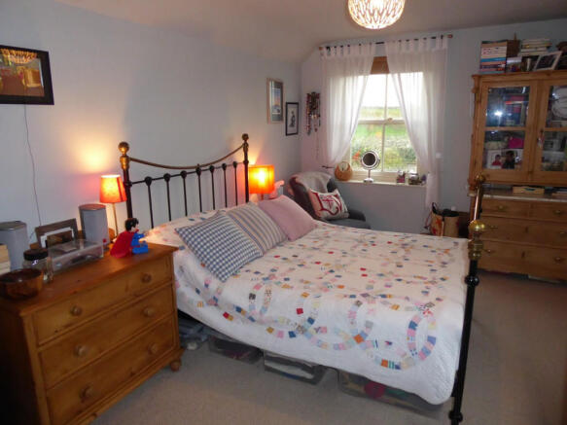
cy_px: 212
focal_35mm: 24
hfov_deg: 71.6
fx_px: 393
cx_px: 284
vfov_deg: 56.8
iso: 640
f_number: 3.3
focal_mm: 4.3
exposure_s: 1/60
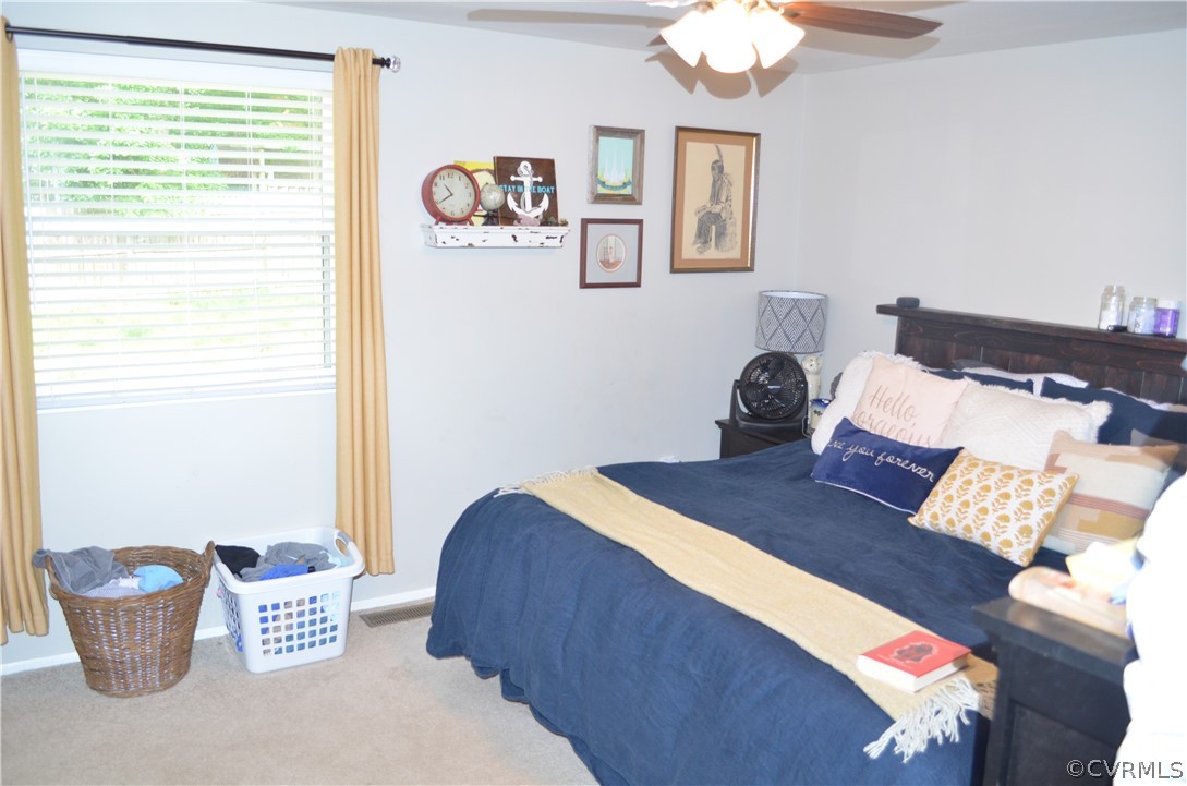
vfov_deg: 43.4
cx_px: 594
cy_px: 393
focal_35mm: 30
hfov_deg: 62.0
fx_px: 987
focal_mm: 20
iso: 800
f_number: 3.8
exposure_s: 1/50
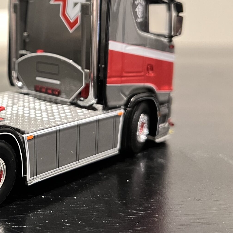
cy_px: 73
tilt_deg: -9.7
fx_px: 442
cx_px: -6
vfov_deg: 29.3
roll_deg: +0.0
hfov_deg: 27.6
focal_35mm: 58
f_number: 1.5
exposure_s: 1/20
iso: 1000
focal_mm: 5.7
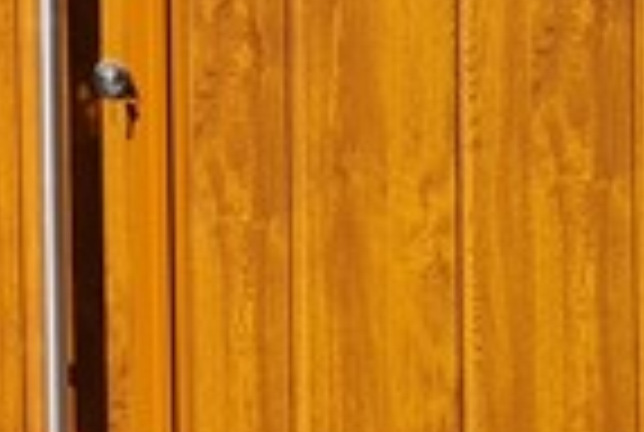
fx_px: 2599
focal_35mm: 145
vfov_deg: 9.3
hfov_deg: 12.5
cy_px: -166
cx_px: -635
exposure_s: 1/664
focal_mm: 7
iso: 50
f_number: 1.8
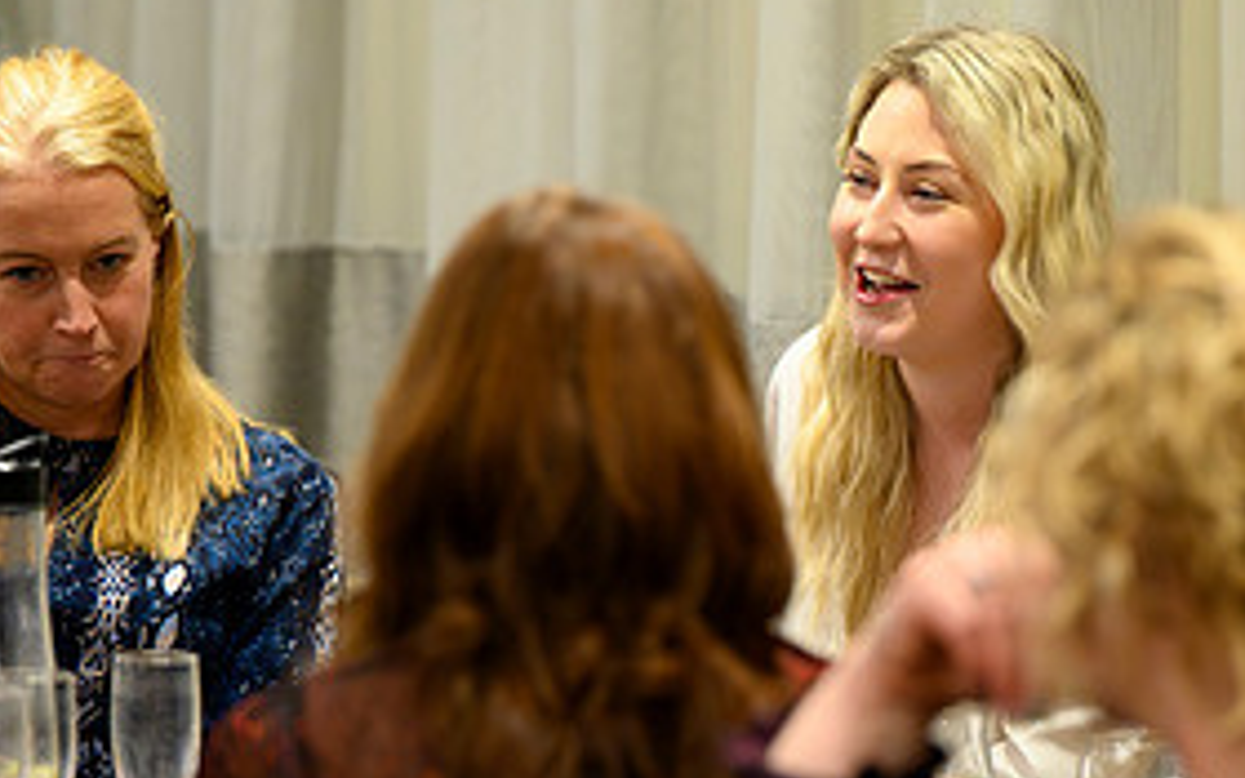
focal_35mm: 217
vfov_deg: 6.0
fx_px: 7363
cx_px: 809
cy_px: 476
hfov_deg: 9.7
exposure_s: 1/200
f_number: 2.8
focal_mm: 103
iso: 2000
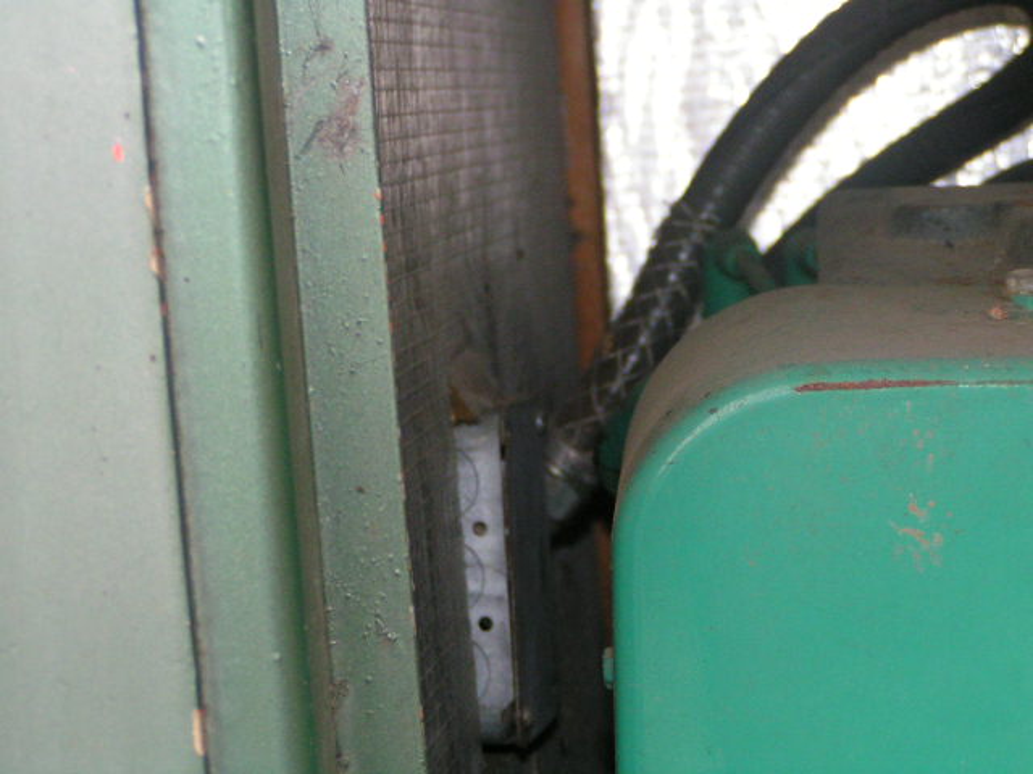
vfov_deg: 11.3
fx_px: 3909
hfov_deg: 15.1
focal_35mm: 131
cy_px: 387
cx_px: 516
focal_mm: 20
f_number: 3.5
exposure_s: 1/160
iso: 200
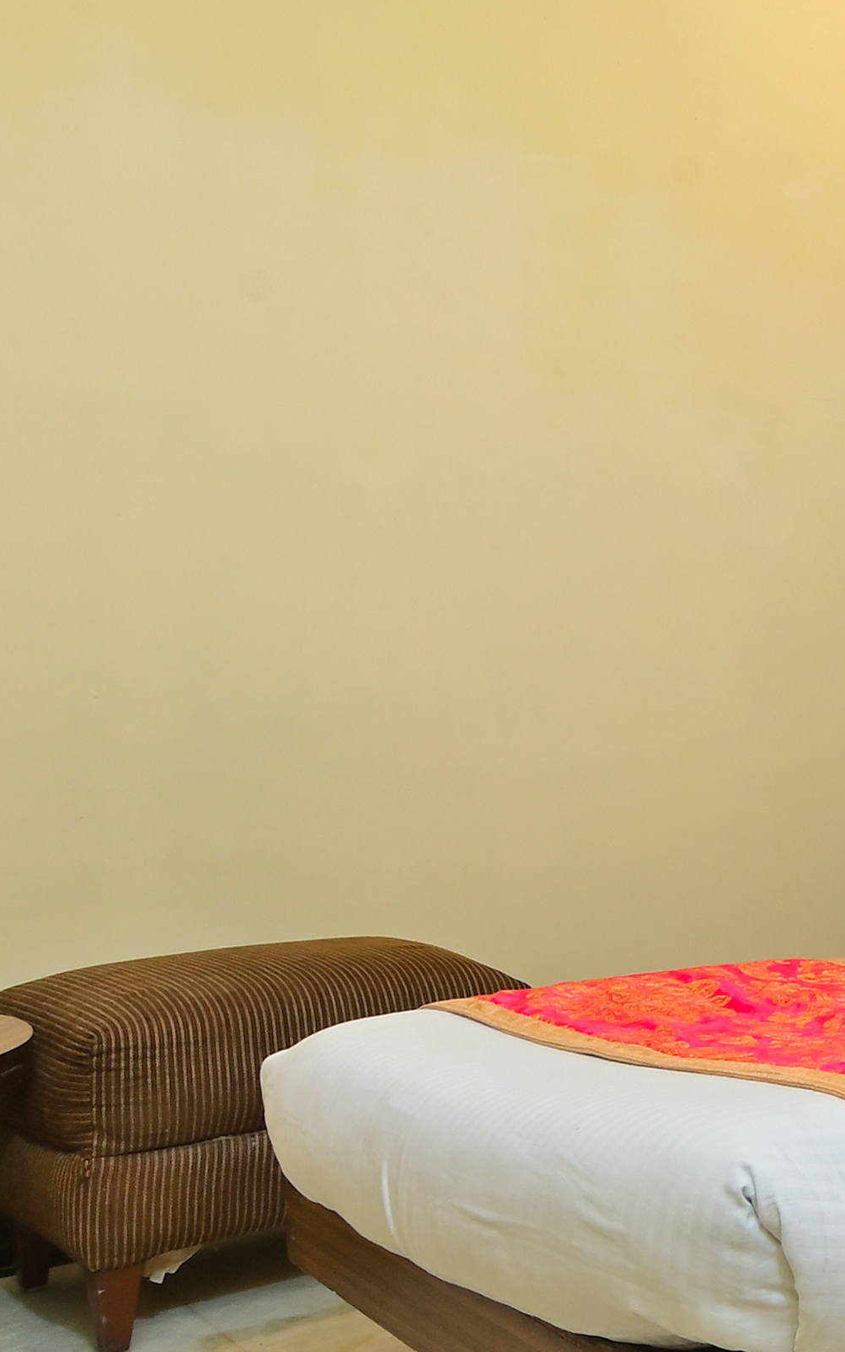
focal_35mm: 45
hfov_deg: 22.6
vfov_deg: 44.3
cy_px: 590
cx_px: 1315
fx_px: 1658
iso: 400
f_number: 13
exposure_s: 1/3
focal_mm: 12
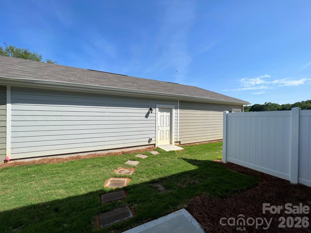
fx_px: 117
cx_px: 156
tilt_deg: -1.0
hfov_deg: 106.2
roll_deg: -0.6
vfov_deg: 89.9
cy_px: 116
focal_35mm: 13
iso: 32
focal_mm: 1.57
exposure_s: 1/2273
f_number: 1.8
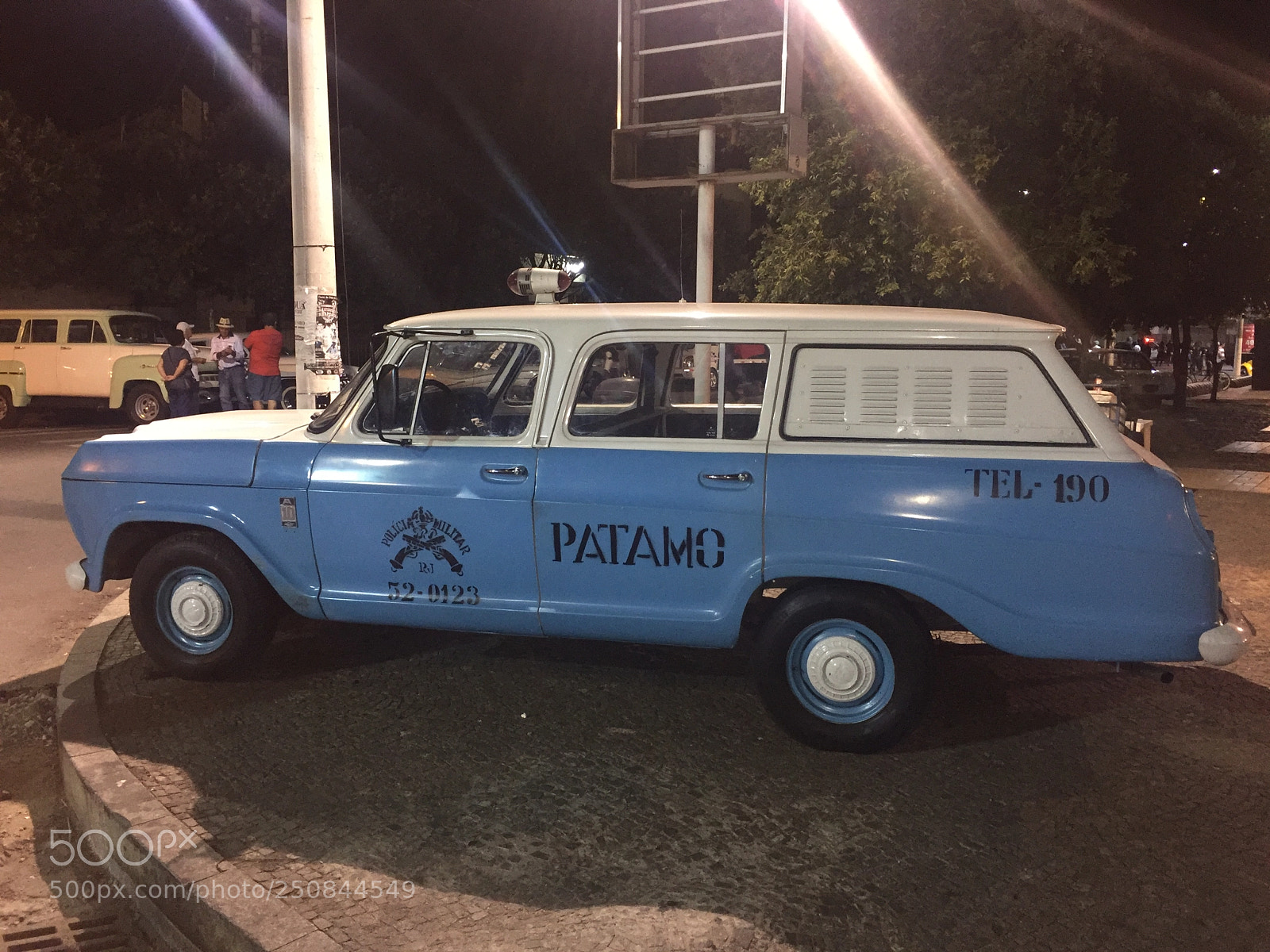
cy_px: 476
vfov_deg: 48.2
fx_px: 1064
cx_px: 635
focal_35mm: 29
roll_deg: -1.8
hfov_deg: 61.7
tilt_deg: -7.5
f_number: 2.2
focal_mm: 4.15
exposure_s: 1/16
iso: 200
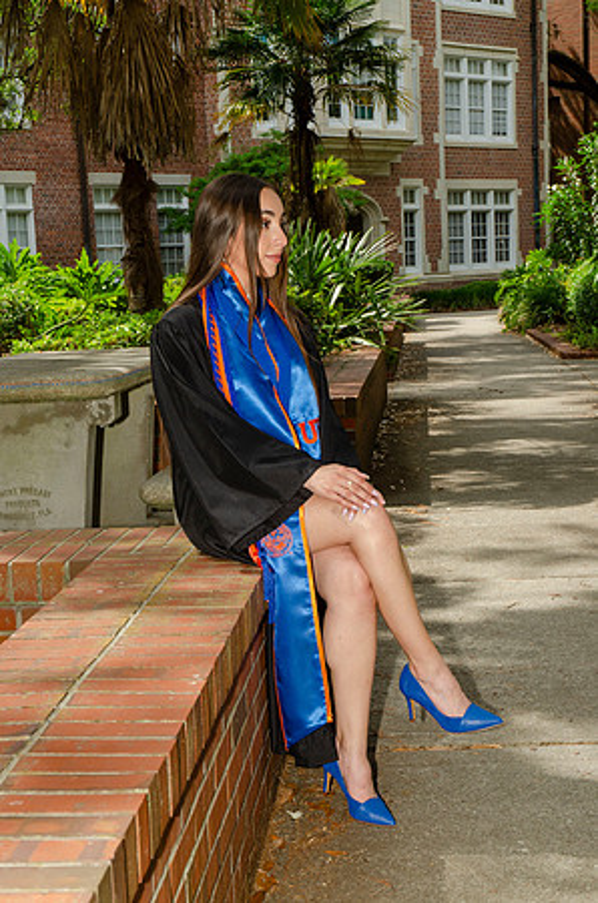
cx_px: 299
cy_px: 452
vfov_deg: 35.1
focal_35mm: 57
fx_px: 1427
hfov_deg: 23.7
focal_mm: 38
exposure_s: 1/250
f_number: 7.1
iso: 100
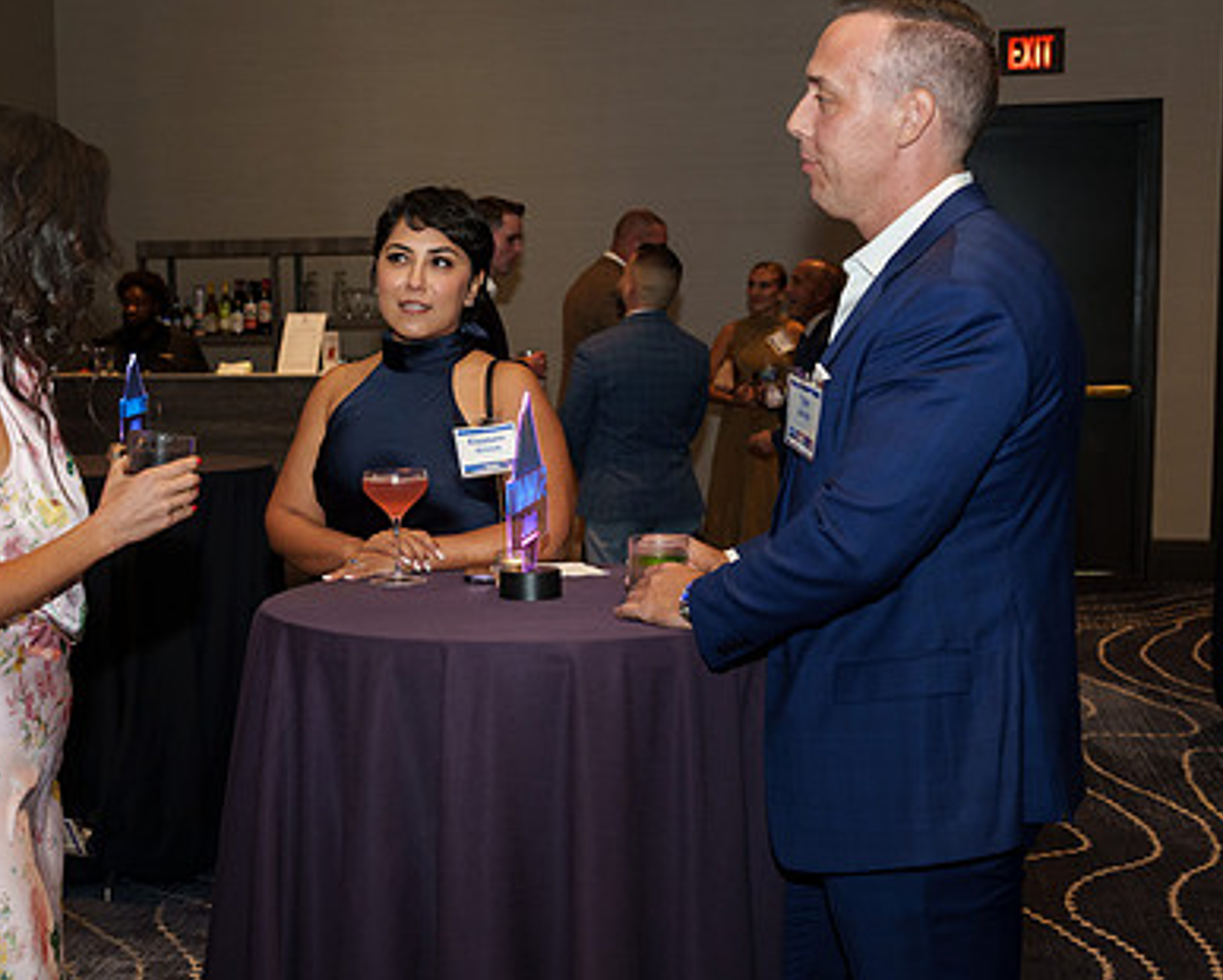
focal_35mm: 52
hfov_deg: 35.7
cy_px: 533
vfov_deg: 29.1
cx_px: 420
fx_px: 1883
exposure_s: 1/60
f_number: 4.5
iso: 1250
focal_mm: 37
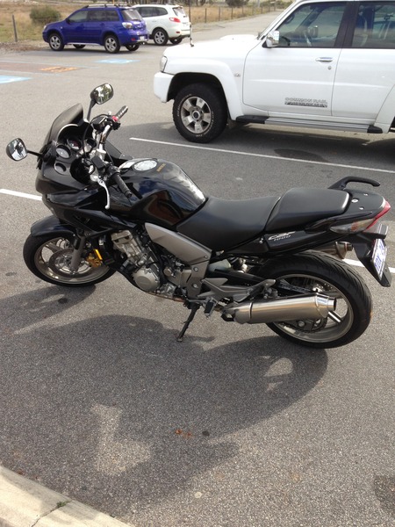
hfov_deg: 42.9
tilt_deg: -25.9
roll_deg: -0.7
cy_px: 264
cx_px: 198
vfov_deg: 55.4
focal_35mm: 33
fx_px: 502
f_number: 2.4
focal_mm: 4.12
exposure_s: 1/387
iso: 50
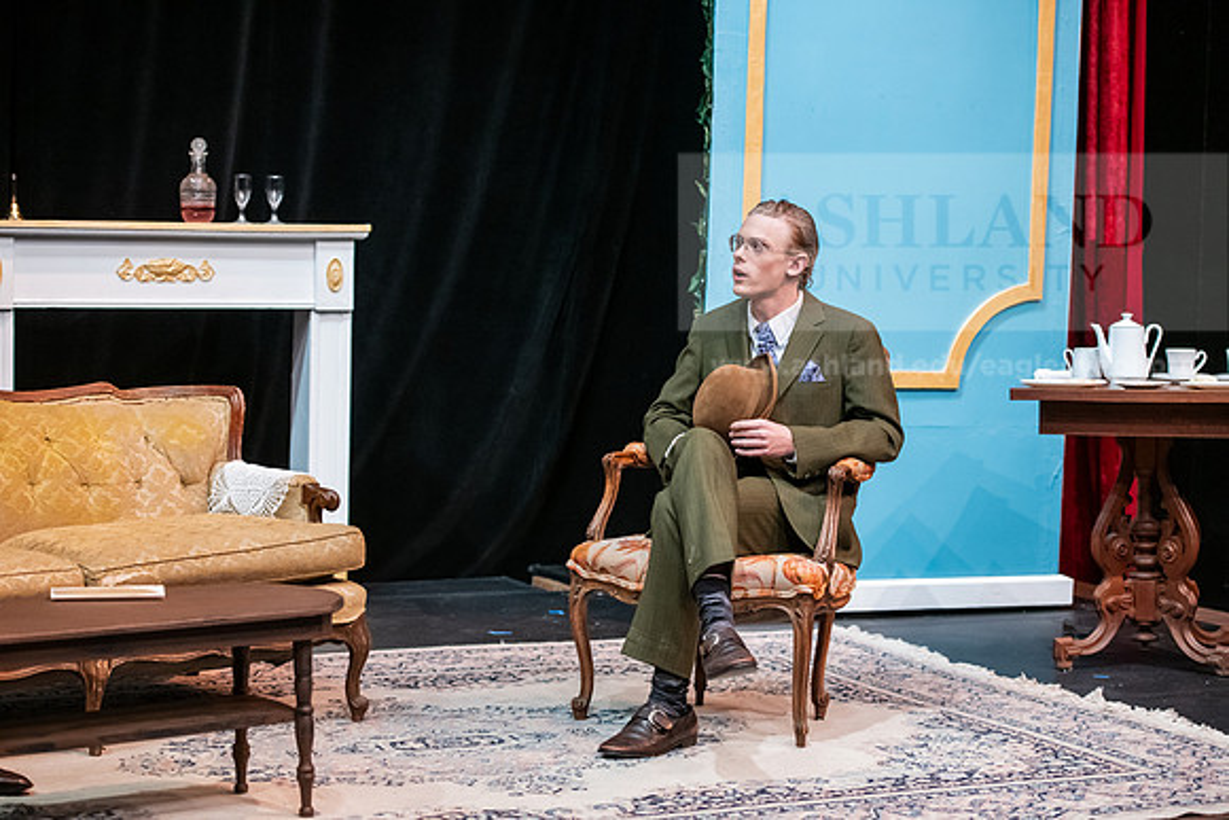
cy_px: 410
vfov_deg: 17.5
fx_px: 2663
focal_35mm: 78
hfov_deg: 26.0
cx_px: 614
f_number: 3.2
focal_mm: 78
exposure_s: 1/200
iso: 3200
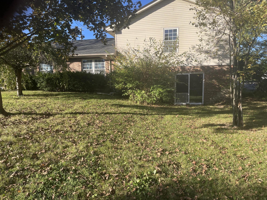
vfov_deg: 53.1
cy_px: 100
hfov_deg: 67.3
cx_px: 134
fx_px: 201
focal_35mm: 26
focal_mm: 4.2
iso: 32
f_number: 1.6
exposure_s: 1/1304
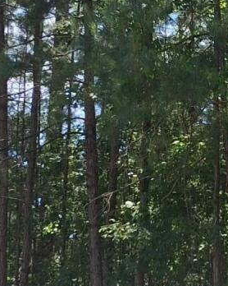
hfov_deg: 10.4
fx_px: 1233
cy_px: 187
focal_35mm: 146
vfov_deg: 13.2
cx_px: 250
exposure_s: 1/411
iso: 25
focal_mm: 3.98
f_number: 1.8
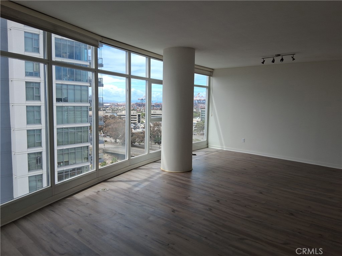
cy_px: 128
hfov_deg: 67.3
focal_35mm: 26
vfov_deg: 53.1
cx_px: 171
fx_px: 257
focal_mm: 3.98
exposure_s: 1/254
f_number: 1.8
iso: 25
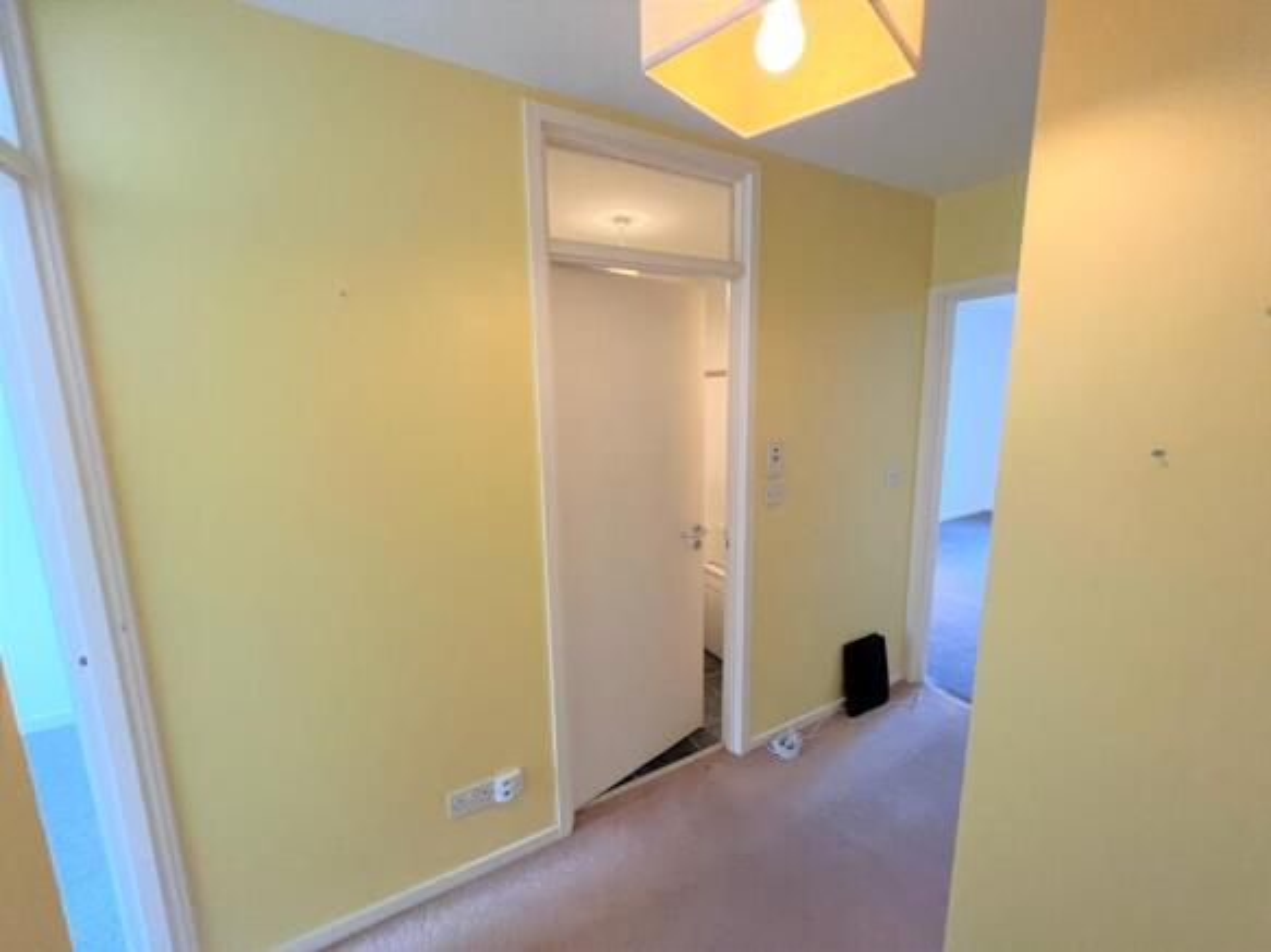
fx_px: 477
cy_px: 476
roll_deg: +1.3
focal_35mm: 13
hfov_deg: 106.2
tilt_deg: -9.0
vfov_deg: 89.9
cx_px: 636
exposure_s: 1/50
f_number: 1.8
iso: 320
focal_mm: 1.57
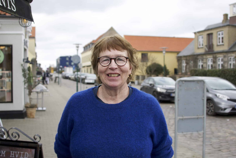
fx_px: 275
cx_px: 118
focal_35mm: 42
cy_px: 79
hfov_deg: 46.4
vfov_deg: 31.9
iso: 640
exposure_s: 1/1600
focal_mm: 28
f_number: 3.5
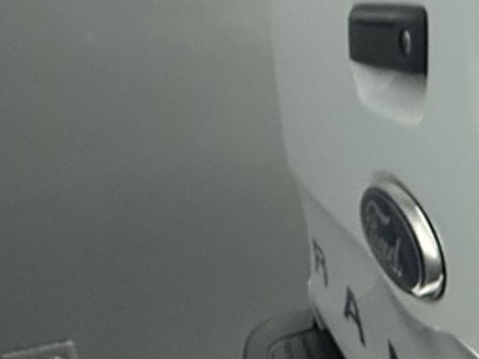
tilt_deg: -10.2
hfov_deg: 21.0
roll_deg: -0.4
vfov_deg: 26.0
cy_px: 140
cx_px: 891
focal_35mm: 56
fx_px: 775
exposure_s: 1/50
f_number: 2.2
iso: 320
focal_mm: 2.22
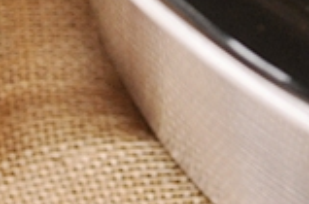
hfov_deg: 9.0
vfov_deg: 5.8
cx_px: 340
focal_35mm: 227
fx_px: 1943
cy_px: -267
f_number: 3.5
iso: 800
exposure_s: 1/125
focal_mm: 30
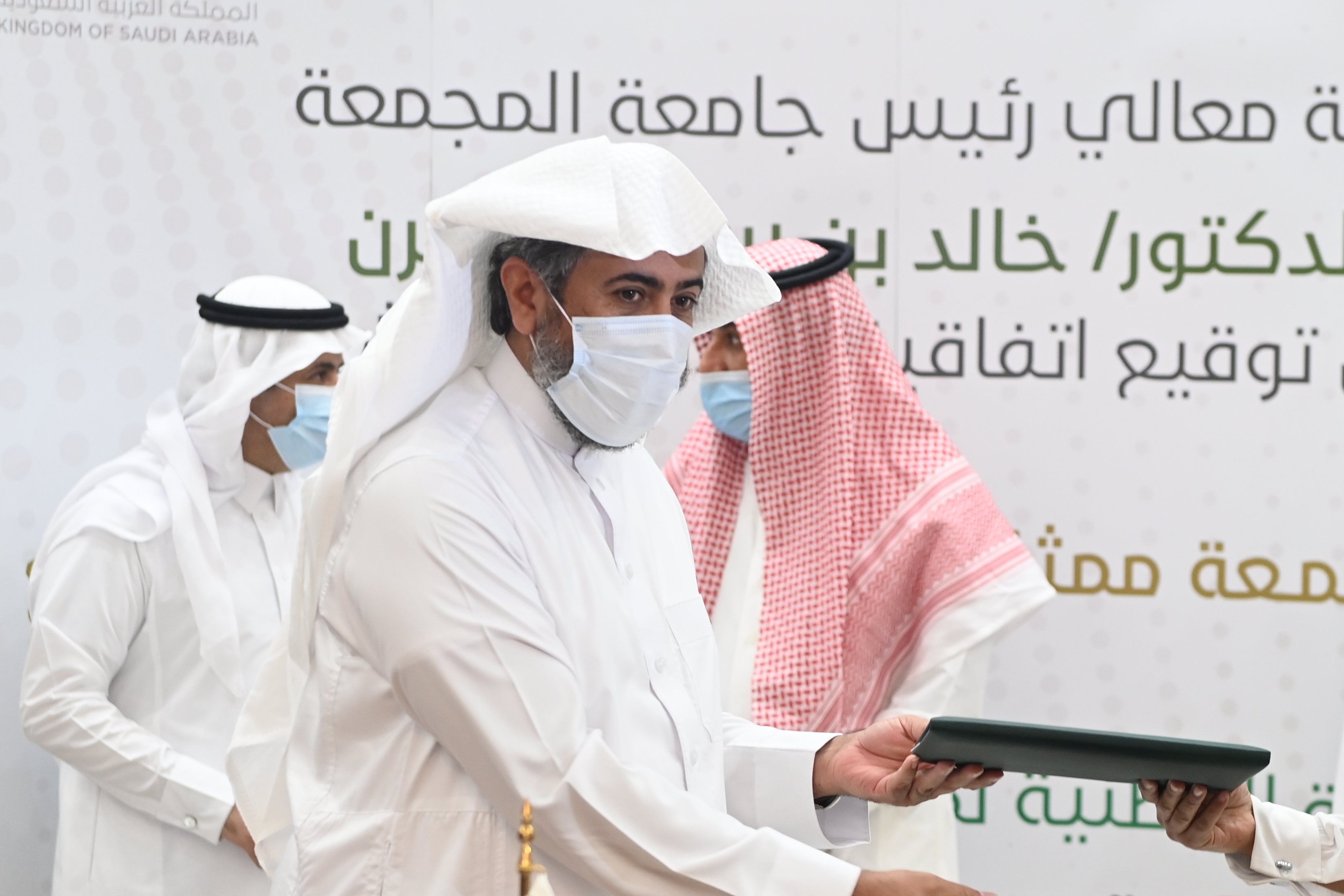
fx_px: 4443
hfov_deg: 17.1
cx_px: 944
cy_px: 524
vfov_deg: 11.5
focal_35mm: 119
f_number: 3.5
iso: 1600
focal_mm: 70
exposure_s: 1/125
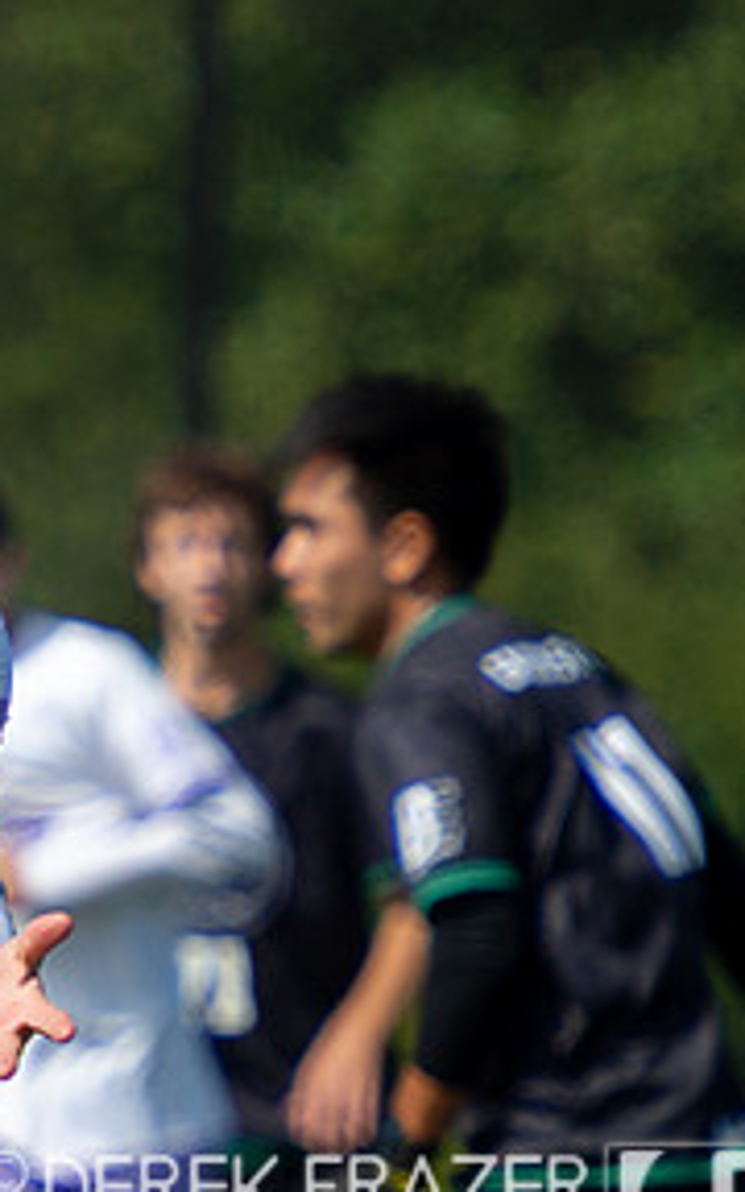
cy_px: 560
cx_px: -682
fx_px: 41614
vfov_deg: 1.6
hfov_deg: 1.0
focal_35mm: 1281
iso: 280
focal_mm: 320
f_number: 5.6
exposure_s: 1/1600
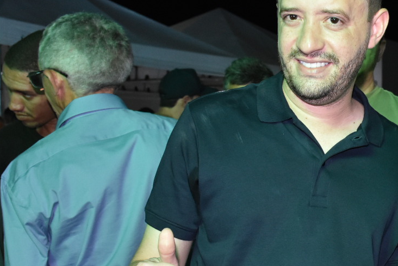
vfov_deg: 18.6
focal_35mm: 73
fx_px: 807
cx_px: 400
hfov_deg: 26.2
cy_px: 172
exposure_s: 1/100
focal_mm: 22
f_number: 5.6
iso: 1600
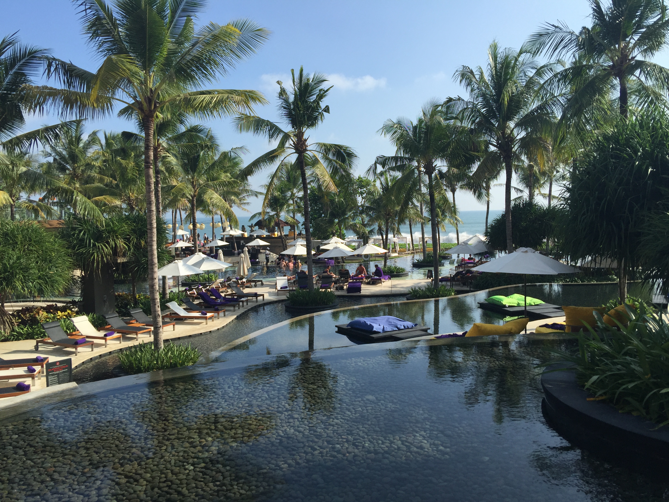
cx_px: 334
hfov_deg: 61.7
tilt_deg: -3.5
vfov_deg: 48.2
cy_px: 251
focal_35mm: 29
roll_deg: -1.1
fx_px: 560
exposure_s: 1/1883
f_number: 2.2
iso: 32
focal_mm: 4.15
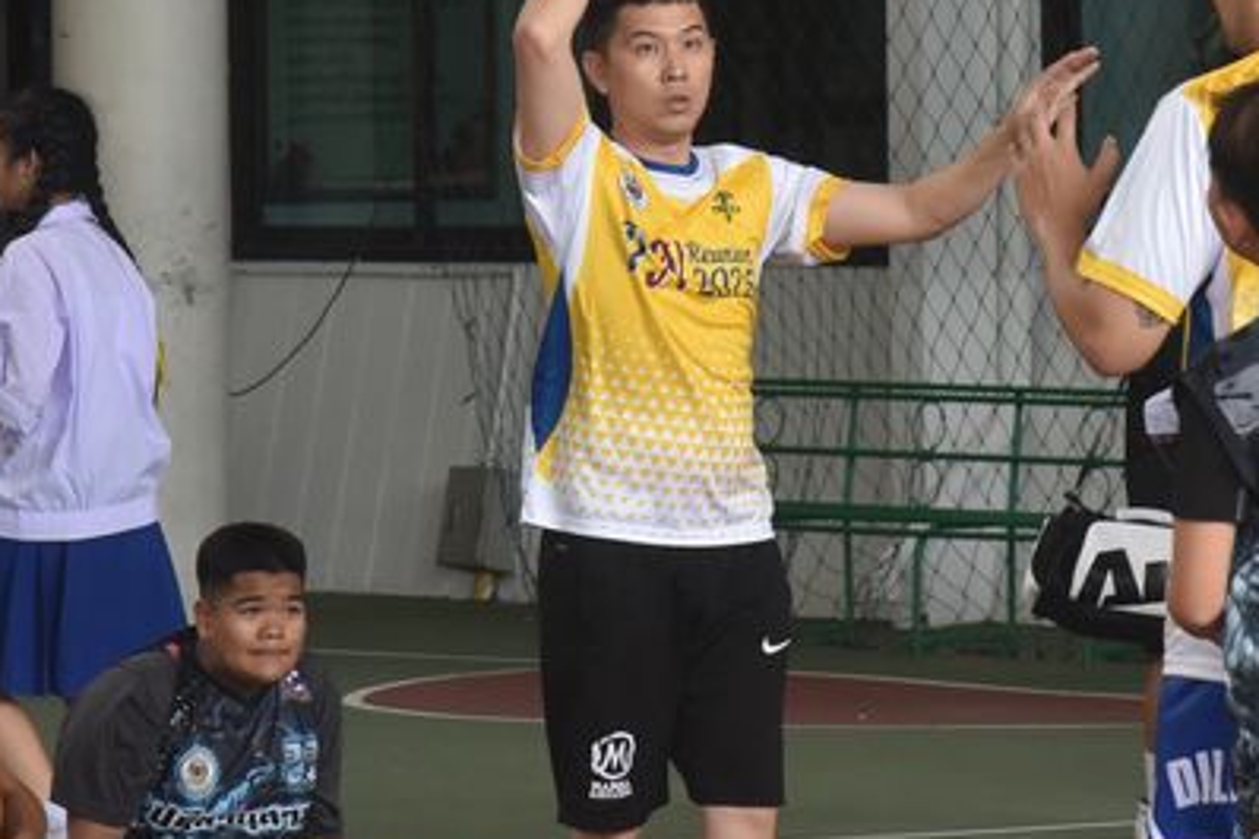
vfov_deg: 4.0
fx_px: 11850
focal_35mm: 339
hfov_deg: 6.1
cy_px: -16
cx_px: 734
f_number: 5.6
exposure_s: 1/320
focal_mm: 120
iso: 2000
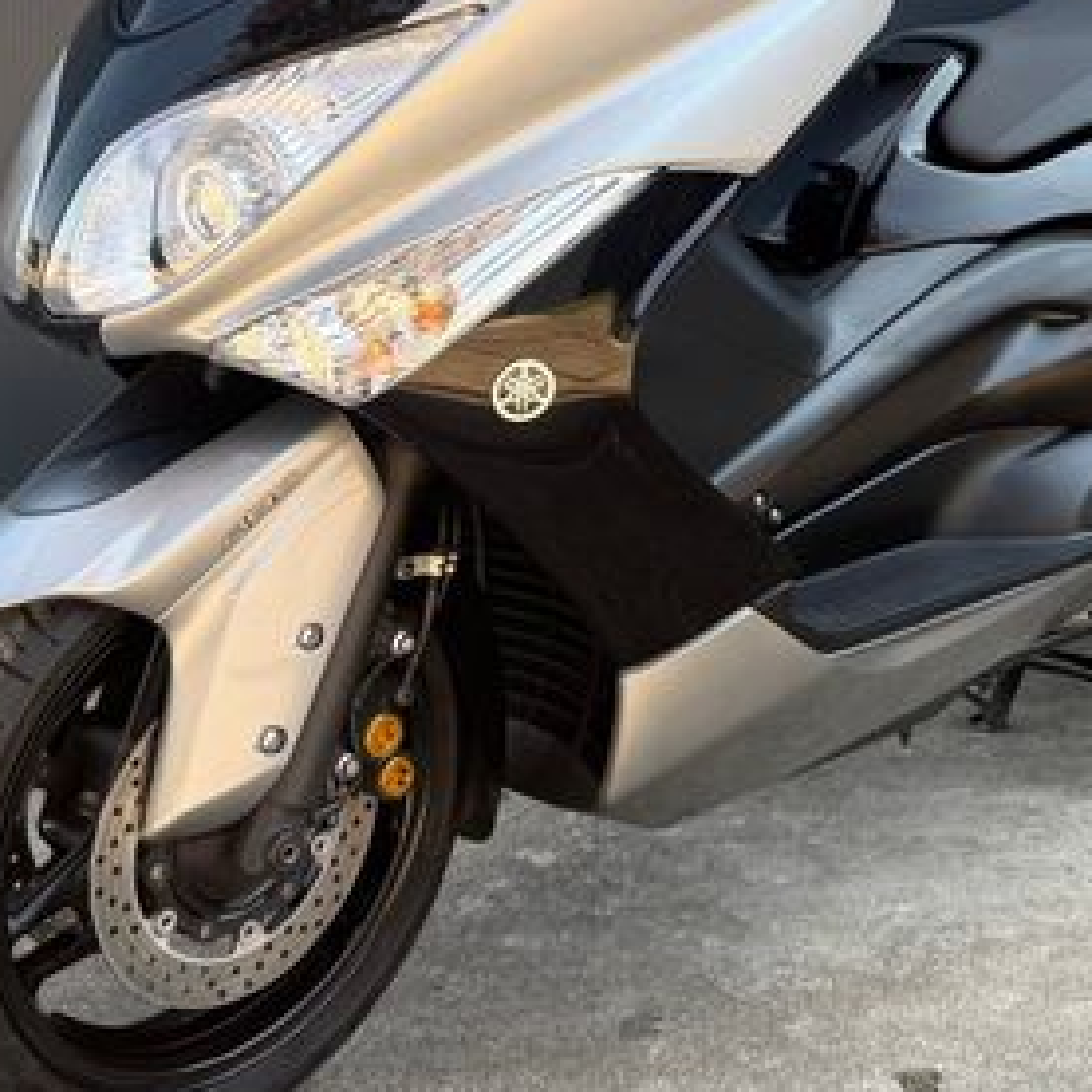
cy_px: 252
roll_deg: -0.8
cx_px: 840
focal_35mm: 49
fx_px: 1749
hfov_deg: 33.9
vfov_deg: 33.9
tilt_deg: -4.0
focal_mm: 6.76
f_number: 1.78
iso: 80
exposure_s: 1/335
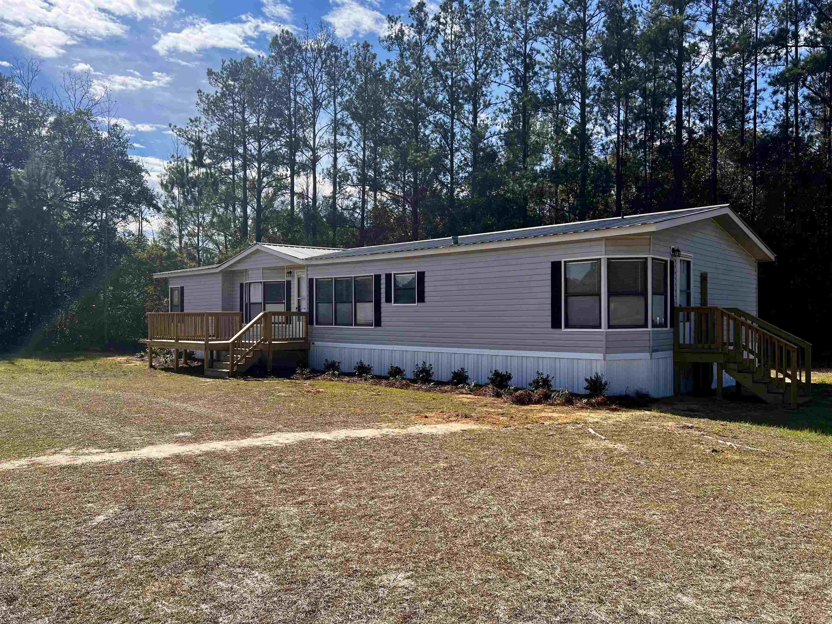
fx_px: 625
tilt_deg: -0.5
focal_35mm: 26
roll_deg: +0.0
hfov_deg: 67.3
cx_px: 416
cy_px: 312
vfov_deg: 53.1
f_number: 1.5
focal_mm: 5.7
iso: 50
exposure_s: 1/3831
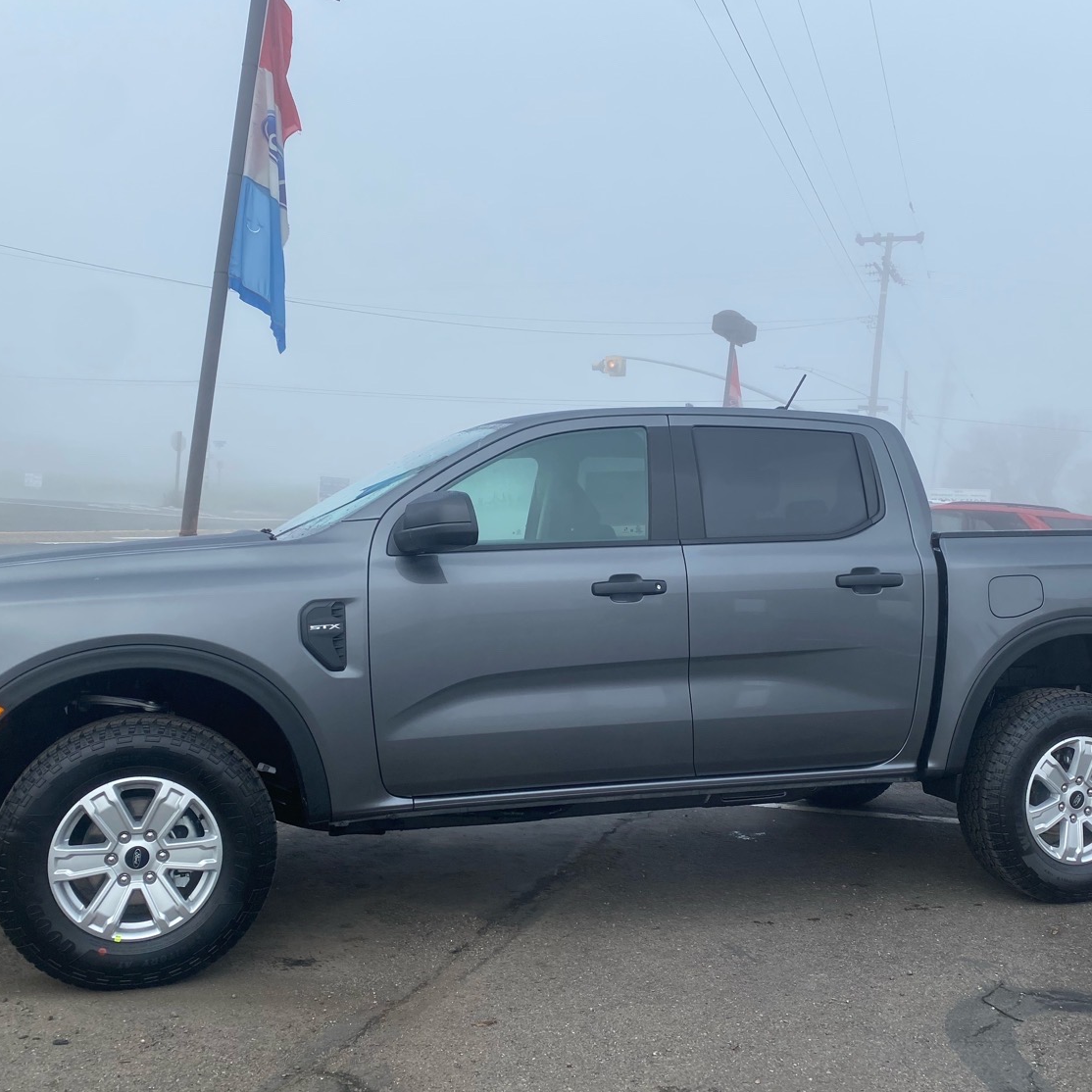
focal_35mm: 33
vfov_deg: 49.7
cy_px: 537
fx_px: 1178
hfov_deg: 49.7
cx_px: 574
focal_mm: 4.25
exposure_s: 1/1170
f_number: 1.8
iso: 32
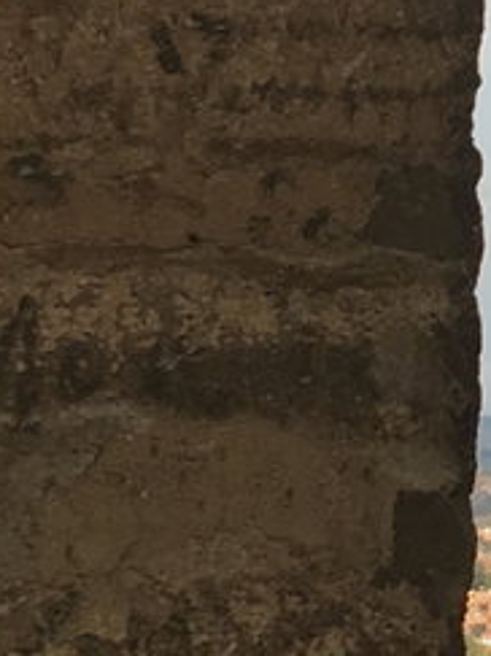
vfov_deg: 10.3
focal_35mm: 191
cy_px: 159
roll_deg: +0.7
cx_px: 1152
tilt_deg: +5.2
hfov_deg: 7.3
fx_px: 3615
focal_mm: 4.15
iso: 25
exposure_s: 1/499
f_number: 2.2
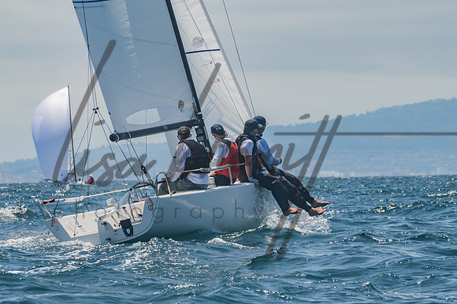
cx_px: 239
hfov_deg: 4.9
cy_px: 151
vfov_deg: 3.3
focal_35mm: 422
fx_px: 5357
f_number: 13
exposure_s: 1/1000
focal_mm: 260
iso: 640
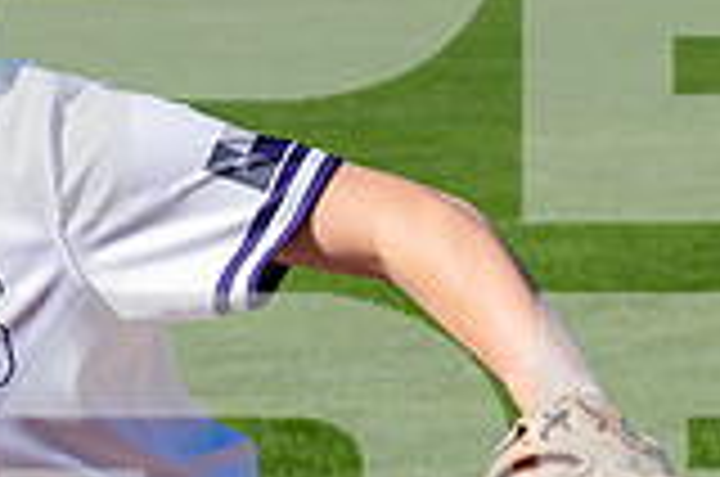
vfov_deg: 7.2
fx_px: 3772
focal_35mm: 189
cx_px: -90
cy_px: 533
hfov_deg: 10.8
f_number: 5.6
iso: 400
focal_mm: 52
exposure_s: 1/2500
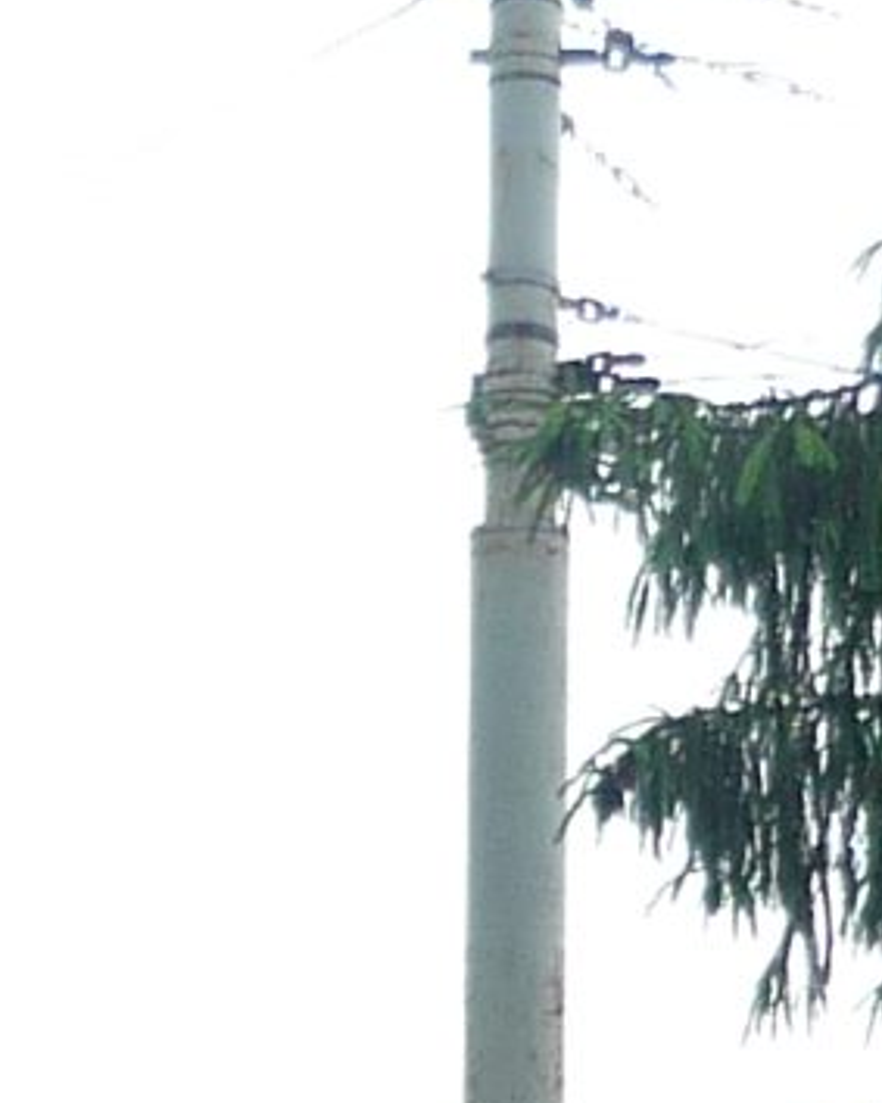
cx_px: 37
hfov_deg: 6.6
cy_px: 1449
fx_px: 7606
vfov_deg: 8.2
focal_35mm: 233
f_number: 2.8
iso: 100
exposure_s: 1/640
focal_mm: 5.5
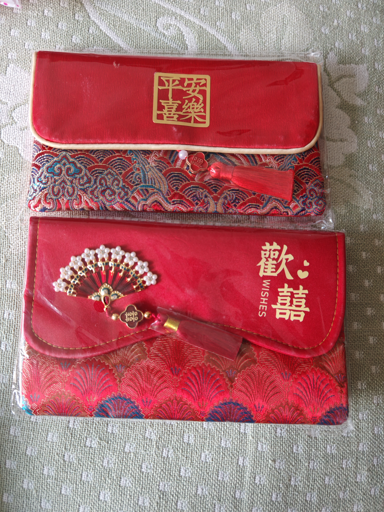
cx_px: 192
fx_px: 399
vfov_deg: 65.3
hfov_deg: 51.4
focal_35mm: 27
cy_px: 256
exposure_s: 1/100
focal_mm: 6.67
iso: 320
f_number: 1.9
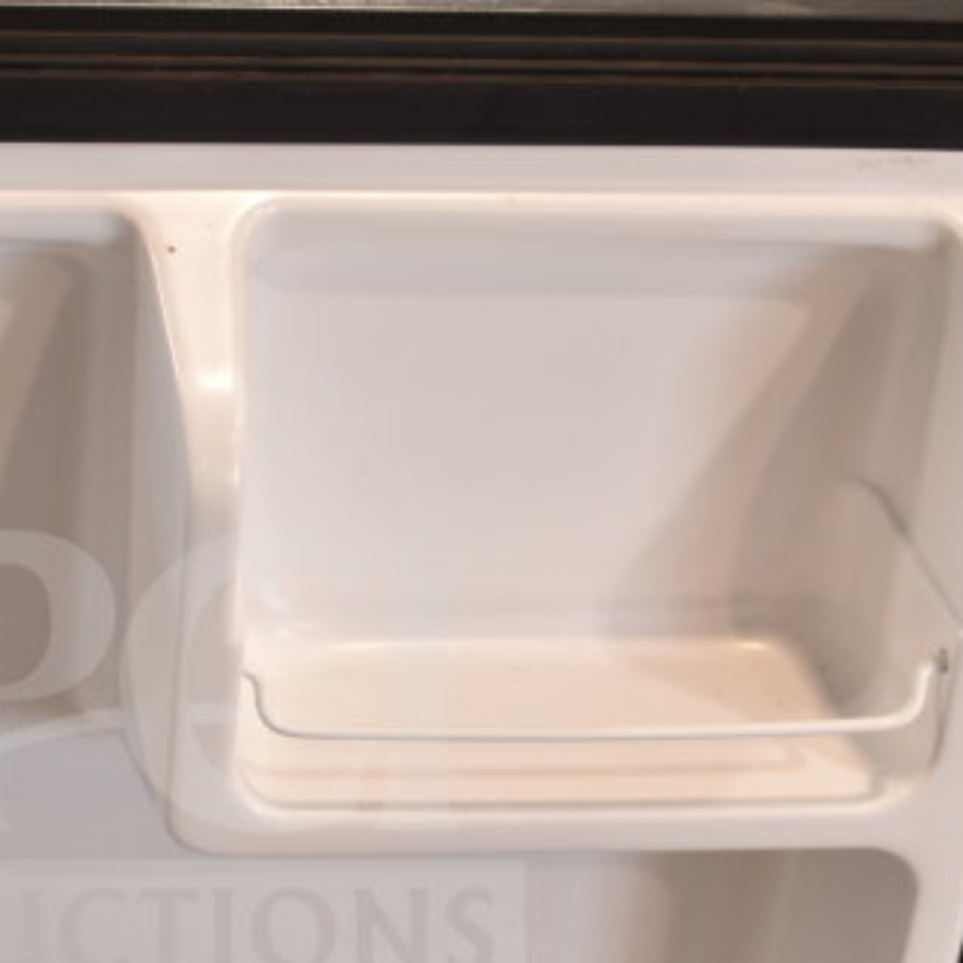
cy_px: 765
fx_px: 3399
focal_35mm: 108
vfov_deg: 16.0
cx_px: 190
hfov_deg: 16.0
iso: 320
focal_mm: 30
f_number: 4.2
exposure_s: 1/50
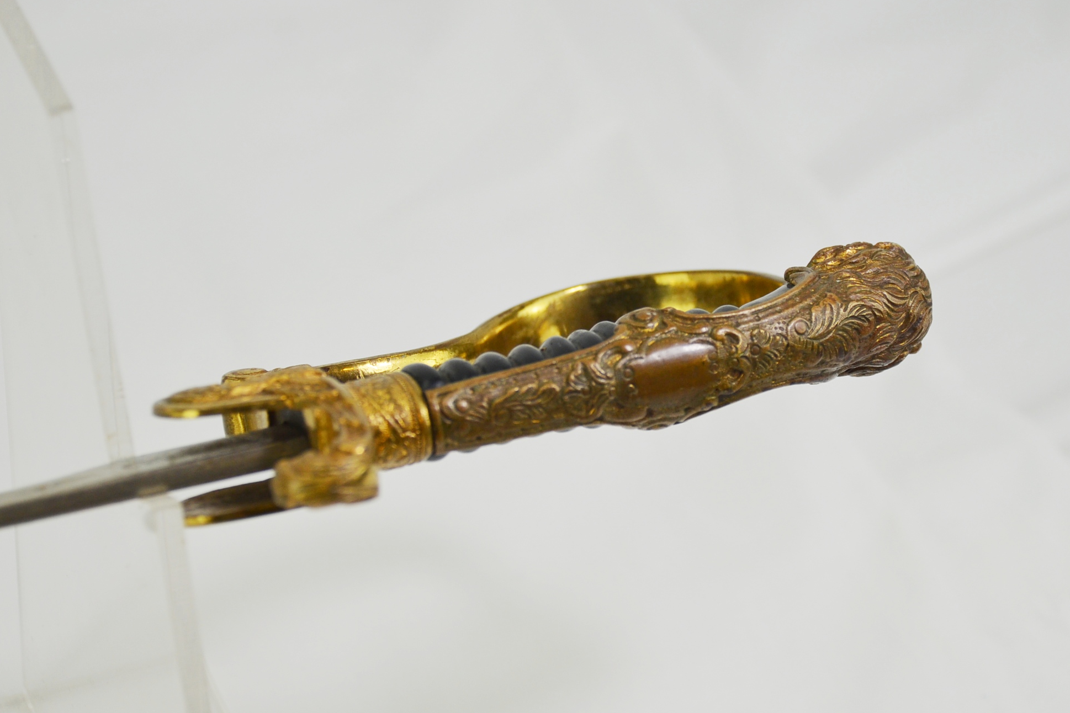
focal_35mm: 118
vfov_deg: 11.6
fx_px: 3507
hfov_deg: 17.3
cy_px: 372
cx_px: 594
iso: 400
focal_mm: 62
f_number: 5
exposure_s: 1/320
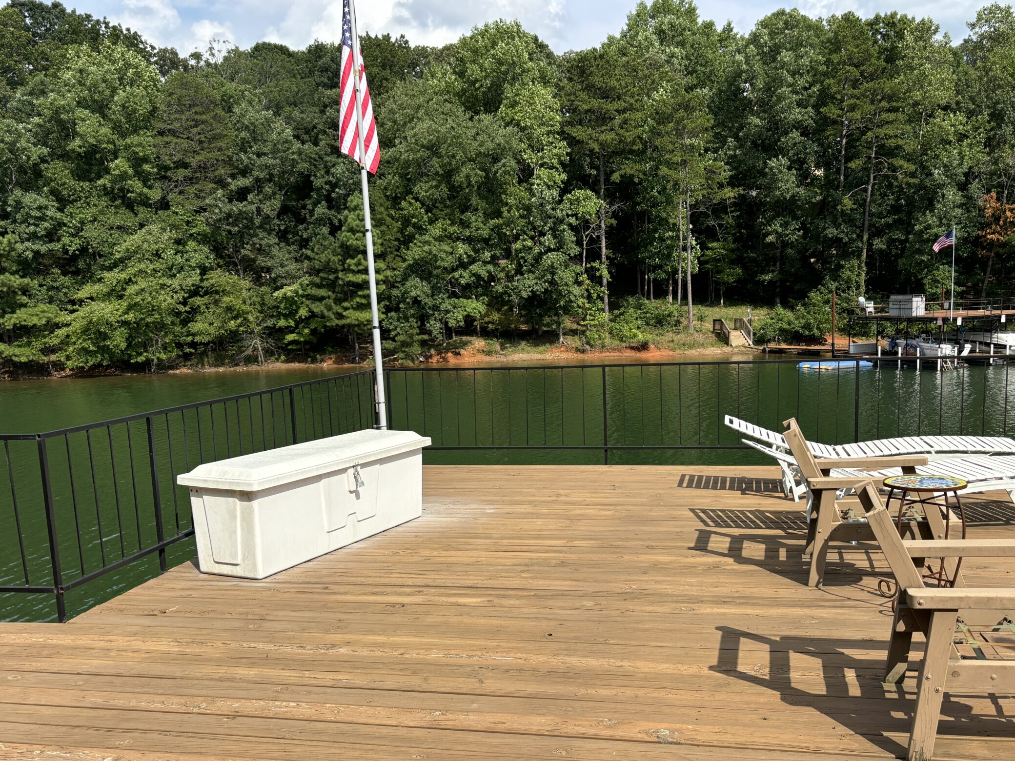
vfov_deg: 44.0
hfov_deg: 56.8
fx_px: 938
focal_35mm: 32
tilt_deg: -5.9
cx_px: 516
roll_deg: +2.7
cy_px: 453
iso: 50
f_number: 1.6
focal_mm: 5.96
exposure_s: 1/2639
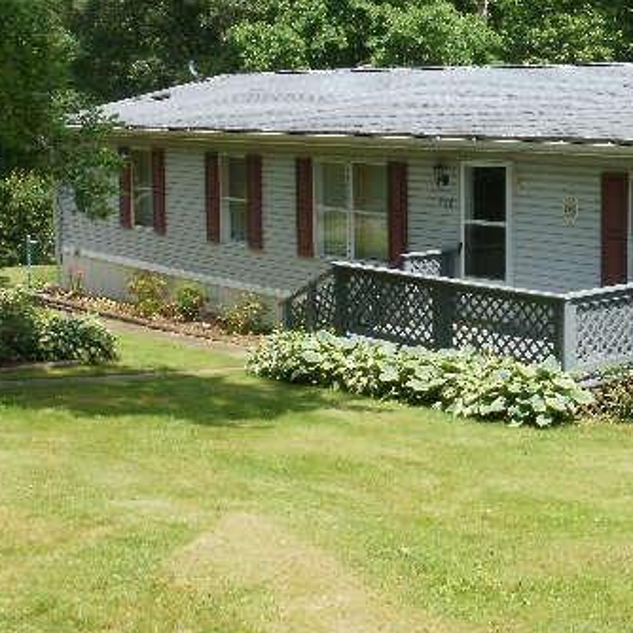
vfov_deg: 28.1
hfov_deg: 27.4
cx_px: 533
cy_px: 258
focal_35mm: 61
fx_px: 1262
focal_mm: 6.3
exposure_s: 1/250
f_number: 5.6
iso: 100
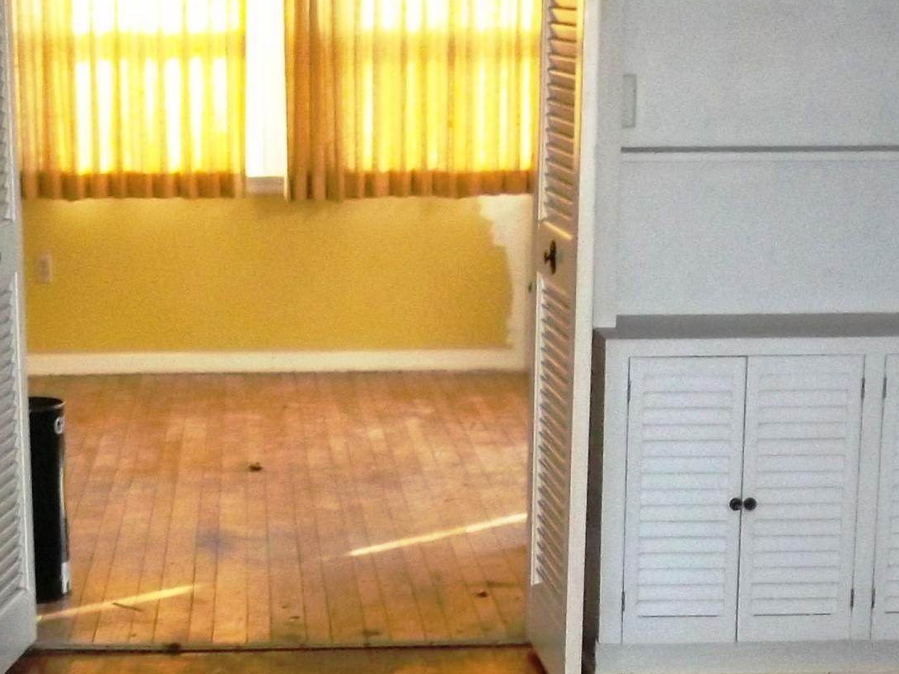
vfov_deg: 14.4
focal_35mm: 99
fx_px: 2571
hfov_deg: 19.8
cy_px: 831
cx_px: 334
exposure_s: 1/30
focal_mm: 6.5
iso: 400
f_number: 3.1
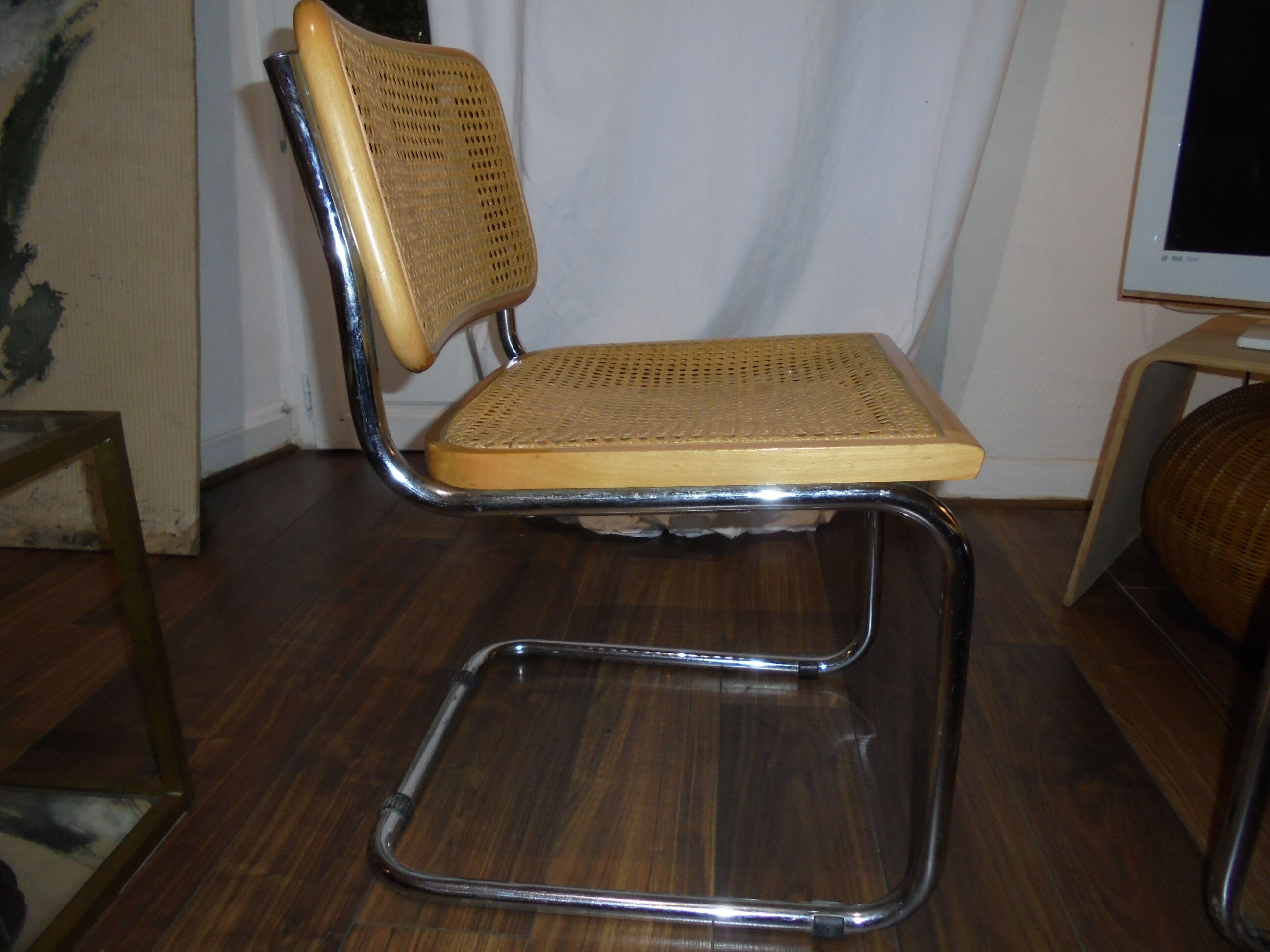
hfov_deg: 67.3
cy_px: 476
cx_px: 635
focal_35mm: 26
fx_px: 954
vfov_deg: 53.1
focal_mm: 4.6
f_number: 3.5
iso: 200
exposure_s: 1/30
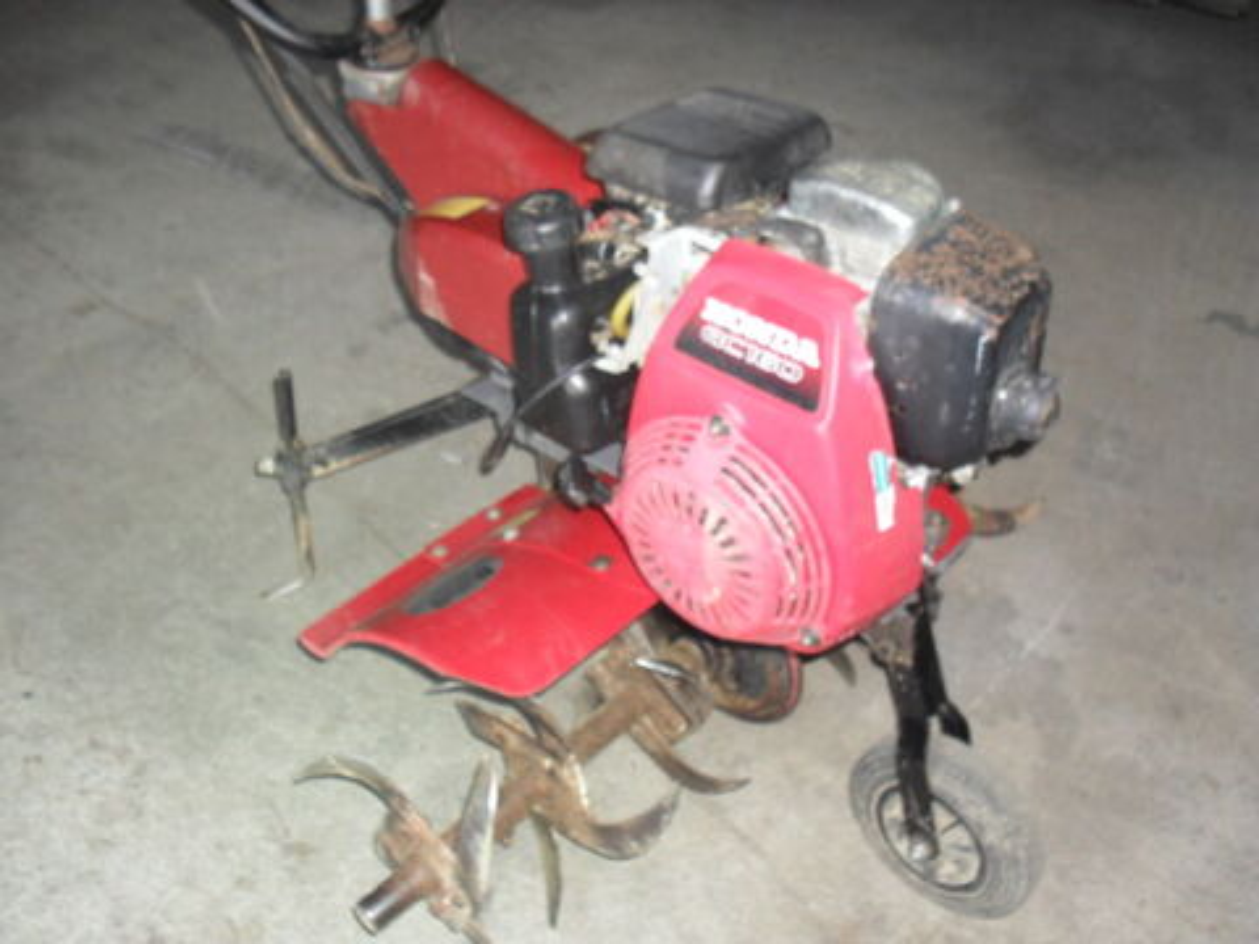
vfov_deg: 40.7
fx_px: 1273
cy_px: 472
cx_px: 630
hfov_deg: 52.6
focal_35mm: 35
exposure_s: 1/45
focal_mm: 6.3
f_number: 3.2
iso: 200
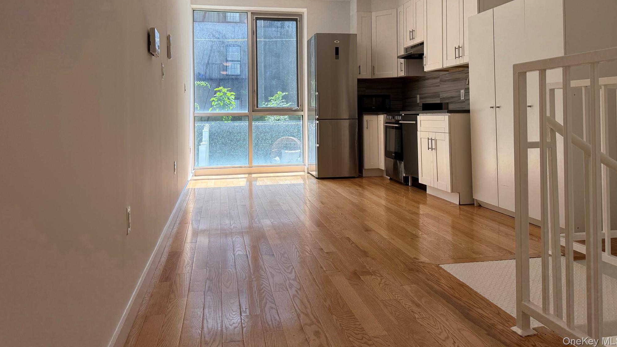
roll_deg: +1.2
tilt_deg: +1.7
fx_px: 442
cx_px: 307
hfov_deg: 69.9
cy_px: 110
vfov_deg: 42.2
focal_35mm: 27
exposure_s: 1/622
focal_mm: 6.76
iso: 100
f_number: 1.78
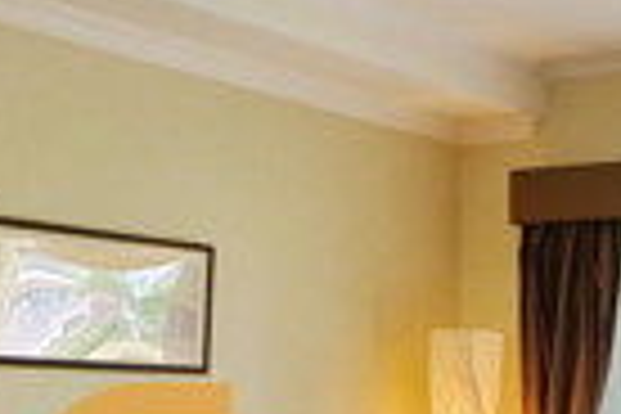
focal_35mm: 104
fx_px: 1794
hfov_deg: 19.3
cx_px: 558
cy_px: 504
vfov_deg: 12.8
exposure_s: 1/100
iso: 400
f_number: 3.5
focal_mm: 16
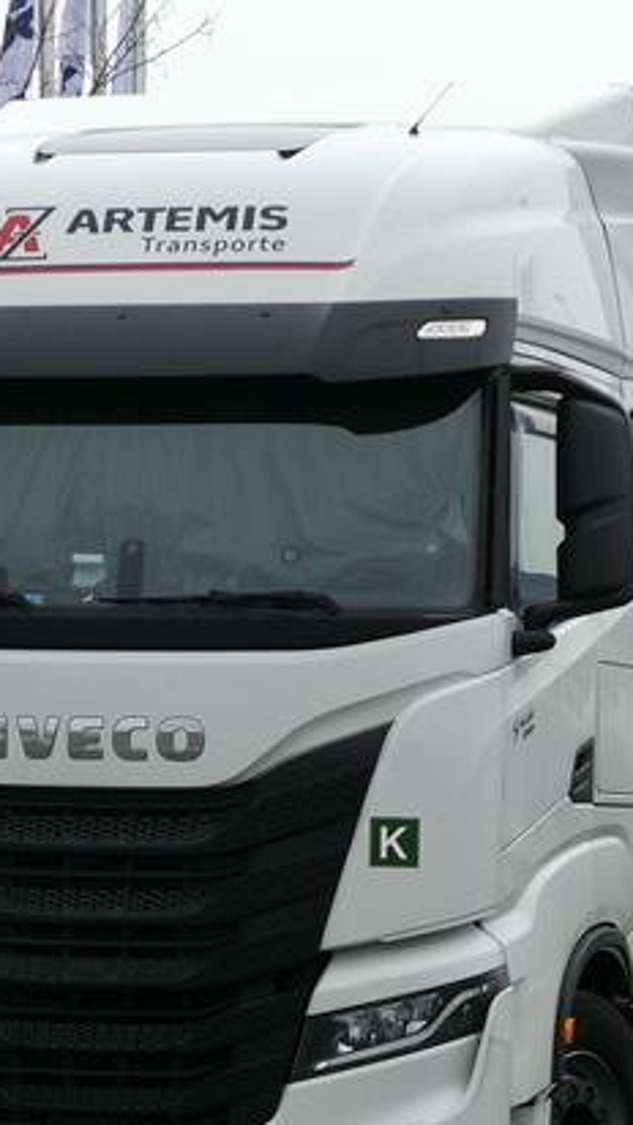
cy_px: 636
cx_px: 226
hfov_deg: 7.3
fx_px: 4979
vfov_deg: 12.9
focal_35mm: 167
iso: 100
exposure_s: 1/80
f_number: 4.7
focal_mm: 14.1
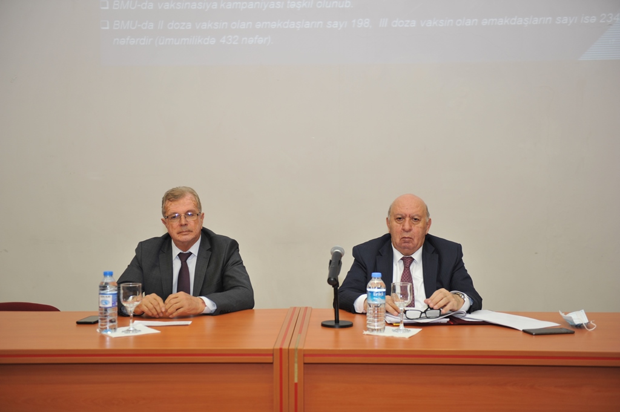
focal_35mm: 48
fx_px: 826
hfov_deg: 41.1
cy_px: 206
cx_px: 310
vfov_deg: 28.0
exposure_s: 1/60
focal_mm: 48
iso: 400
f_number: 2.8
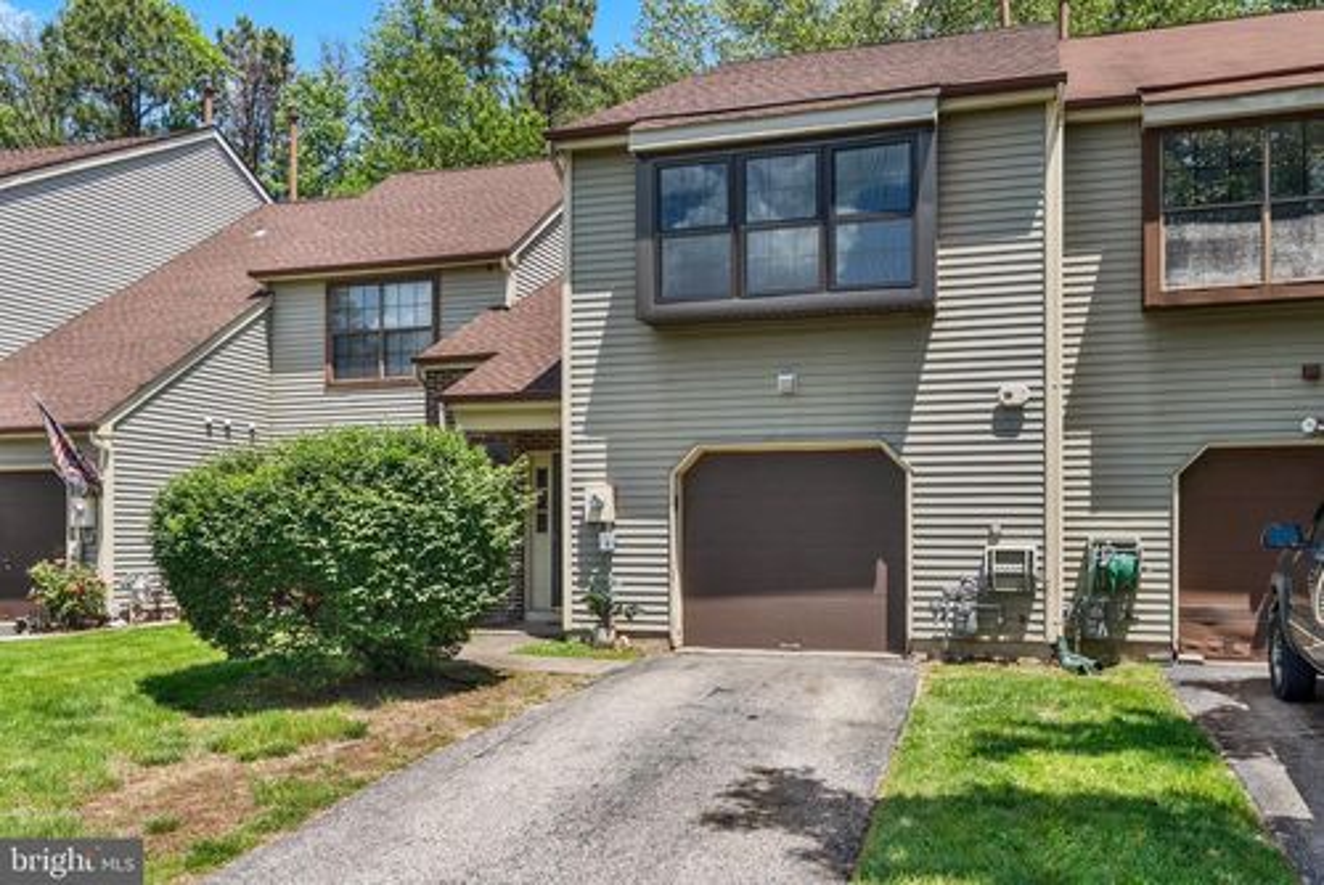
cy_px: 442
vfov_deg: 43.7
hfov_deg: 61.9
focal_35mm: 30
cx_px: 662
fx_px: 1104
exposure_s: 1/1600
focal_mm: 30
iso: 1000
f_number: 8
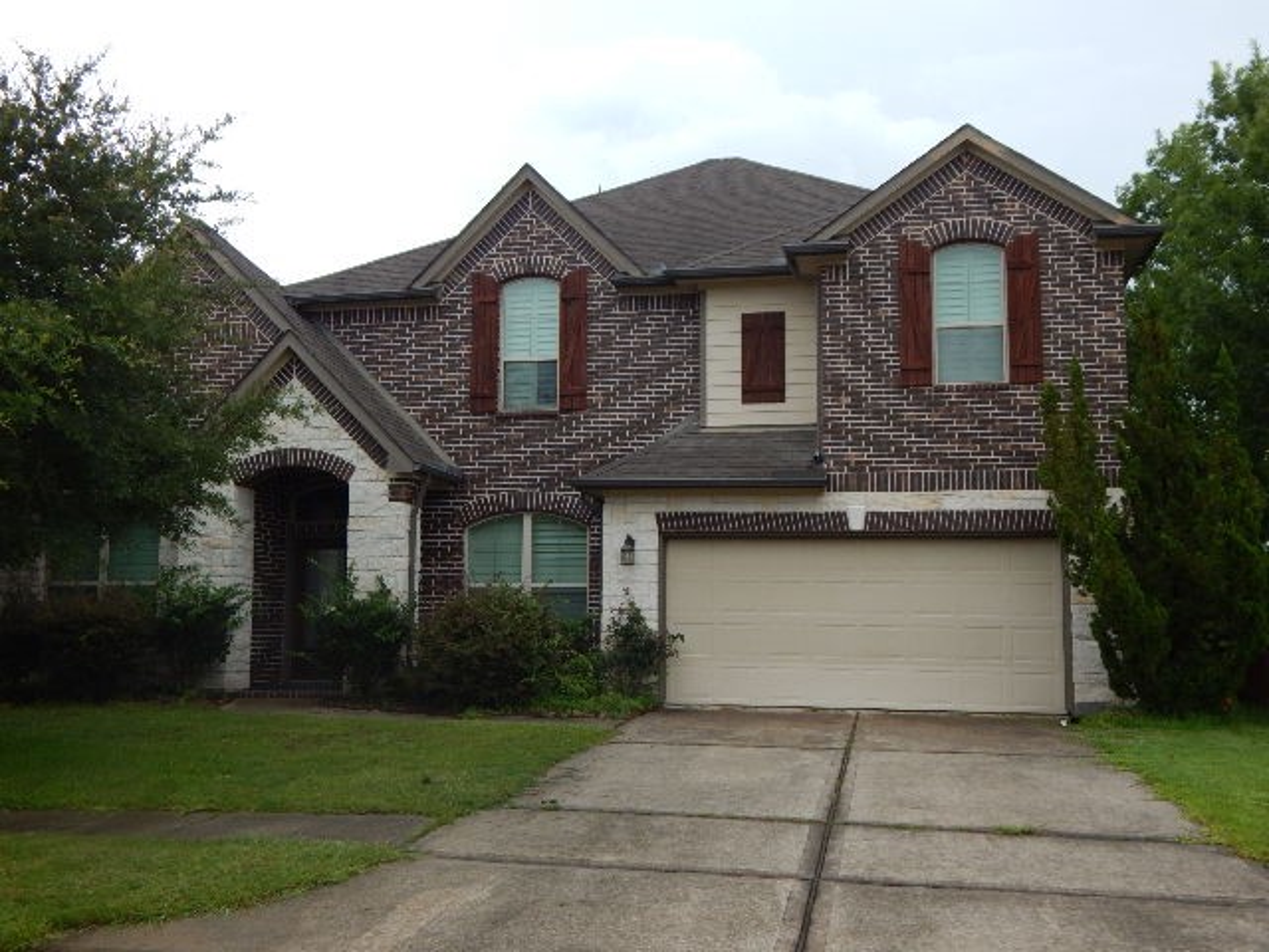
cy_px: 476
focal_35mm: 34
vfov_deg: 41.8
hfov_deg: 54.0
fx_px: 1246
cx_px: 634
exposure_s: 1/320
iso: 125
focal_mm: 6.1
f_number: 3.3
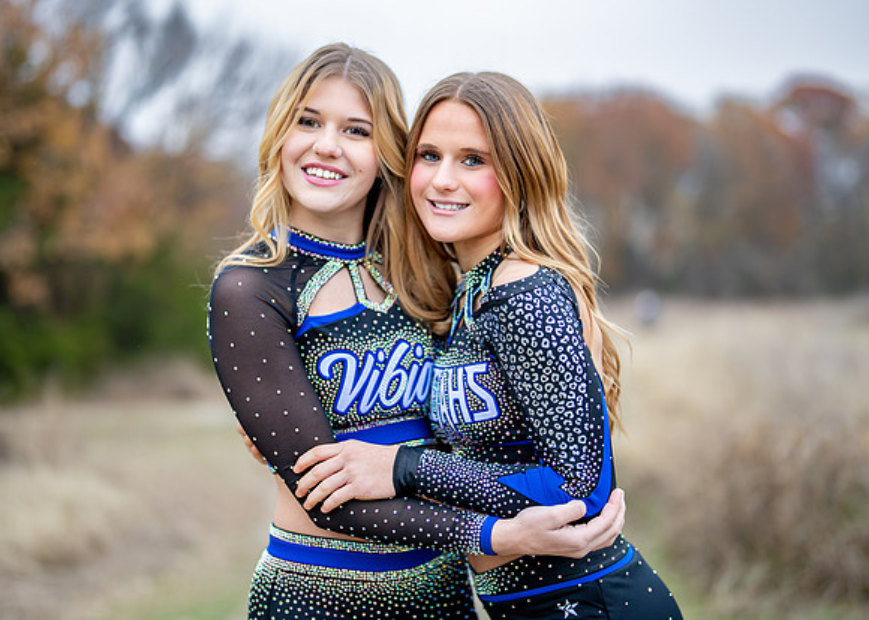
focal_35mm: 59
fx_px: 1467
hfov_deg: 33.0
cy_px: 284
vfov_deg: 23.9
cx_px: 425
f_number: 1.2
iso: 400
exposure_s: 1/800
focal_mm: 50
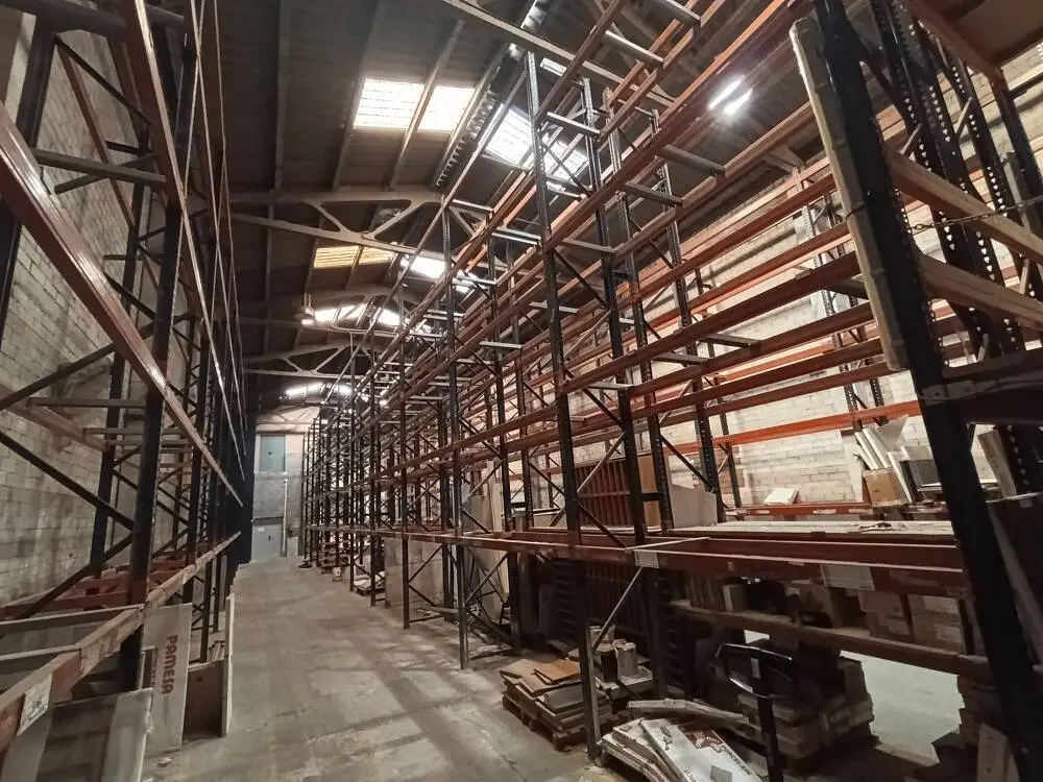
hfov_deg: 98.2
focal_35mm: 15
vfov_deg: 81.7
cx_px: 522
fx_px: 452
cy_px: 391
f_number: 2.2
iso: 640
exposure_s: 1/33.3
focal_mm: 1.65
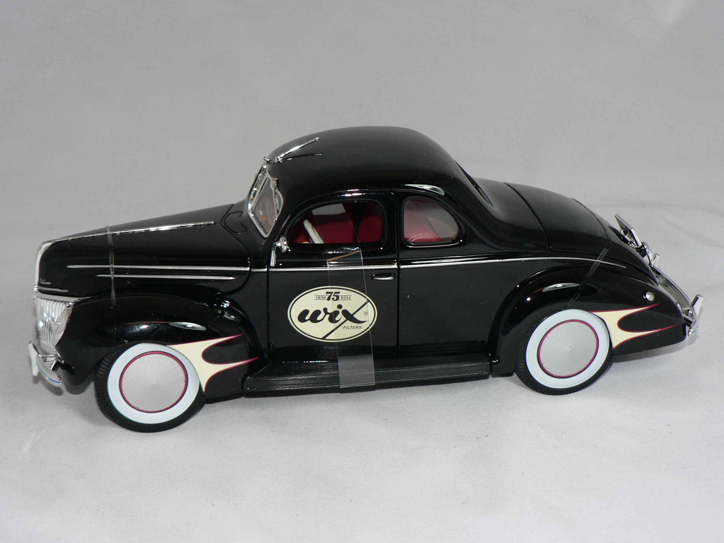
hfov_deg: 30.7
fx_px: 1318
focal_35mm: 63
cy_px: 272
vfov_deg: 23.3
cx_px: 362
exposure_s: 1/60
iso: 80
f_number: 3.2
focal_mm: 10.5
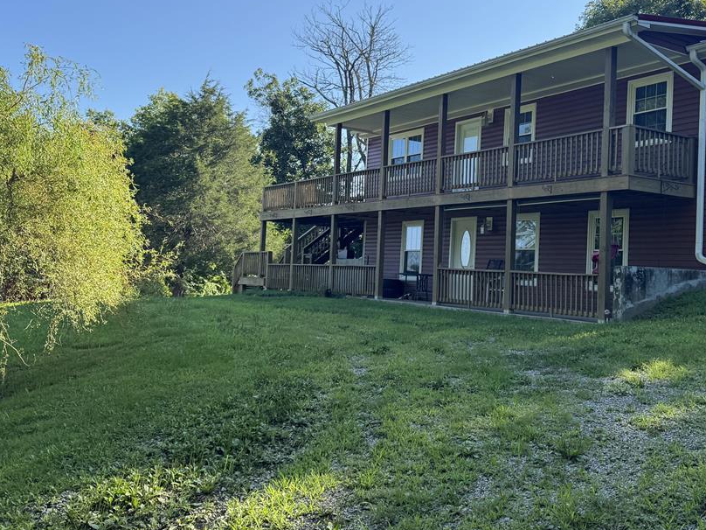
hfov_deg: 48.7
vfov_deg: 37.7
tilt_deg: +2.7
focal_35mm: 38
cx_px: 416
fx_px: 775
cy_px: 230
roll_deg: -3.4
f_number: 1.78
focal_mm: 6.76
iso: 80
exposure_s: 1/1818
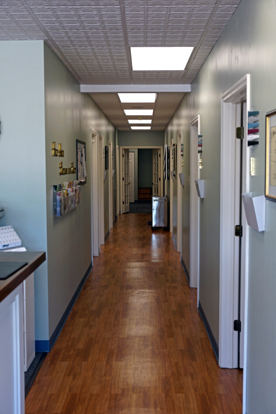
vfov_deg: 43.6
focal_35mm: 45
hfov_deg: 29.9
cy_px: 207
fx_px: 517
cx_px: 138
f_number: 4
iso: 200
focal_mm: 30
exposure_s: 1/60
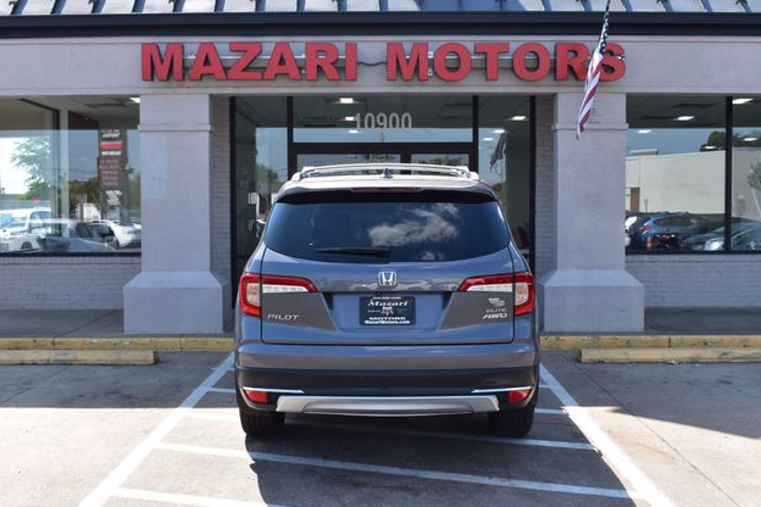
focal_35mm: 42
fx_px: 877
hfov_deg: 46.9
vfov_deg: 32.2
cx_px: 374
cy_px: 255
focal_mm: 27
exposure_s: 1/250
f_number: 10
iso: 400
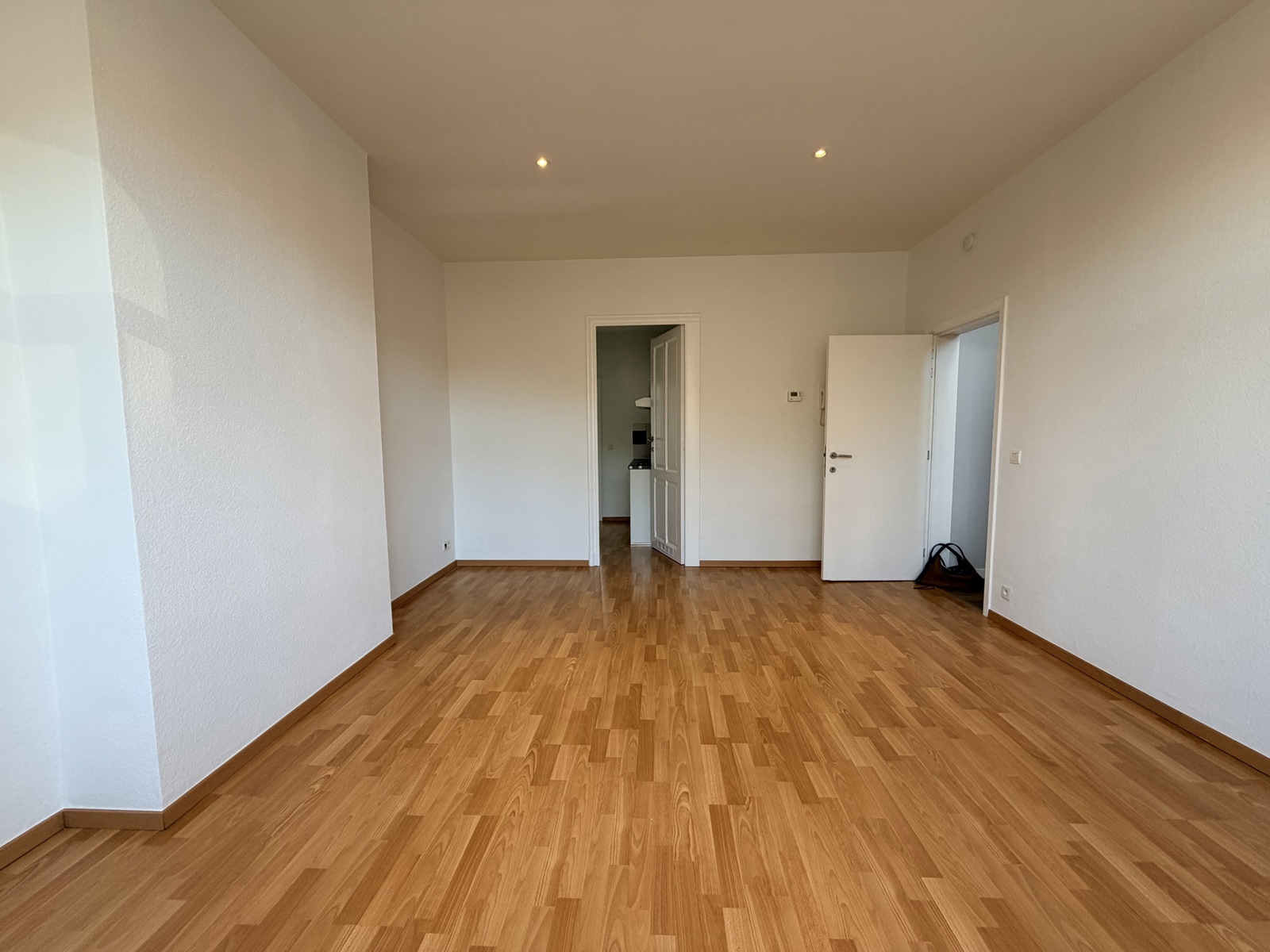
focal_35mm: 14
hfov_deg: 102.1
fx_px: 514
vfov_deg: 85.7
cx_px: 635
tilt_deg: -4.9
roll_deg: +0.8
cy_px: 476
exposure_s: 1/121
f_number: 2.2
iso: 125
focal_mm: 2.22
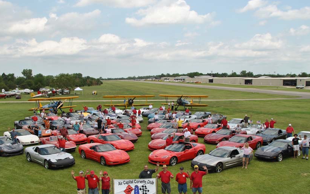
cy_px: 123
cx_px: 157
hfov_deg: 51.6
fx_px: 321
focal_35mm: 38
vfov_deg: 33.4
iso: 100
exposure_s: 1/250
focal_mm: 20
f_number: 8
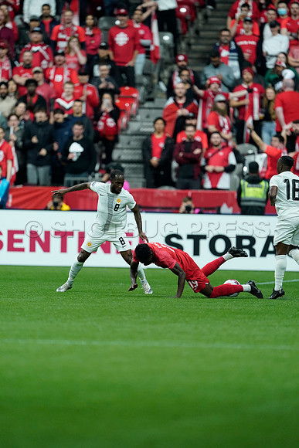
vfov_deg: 3.4
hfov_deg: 2.3
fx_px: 7470
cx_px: 150
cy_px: 224
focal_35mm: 600
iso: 4000
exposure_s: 1/1600
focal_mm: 600
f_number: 4
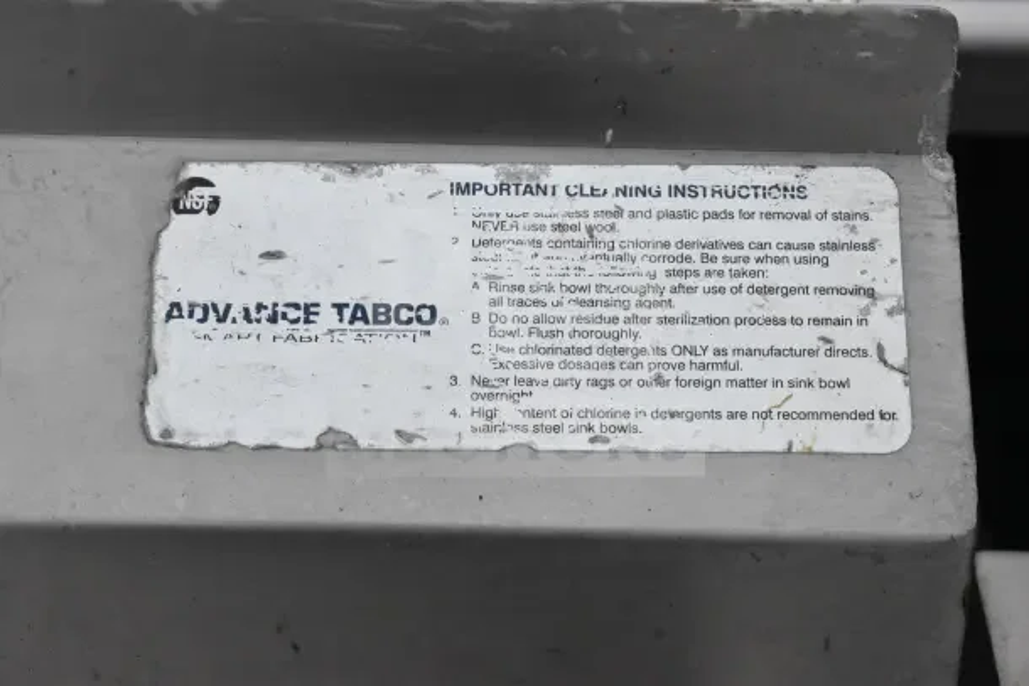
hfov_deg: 24.6
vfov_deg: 16.6
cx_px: 514
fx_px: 2359
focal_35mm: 82
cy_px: 343
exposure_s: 1/2000
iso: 6400
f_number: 22
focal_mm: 55
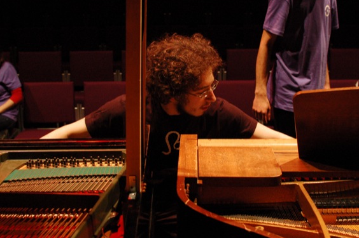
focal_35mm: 60
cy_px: 117
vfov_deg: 22.7
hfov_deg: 33.7
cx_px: 183
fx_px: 593
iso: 1600
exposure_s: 1/80
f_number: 5
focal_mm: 35
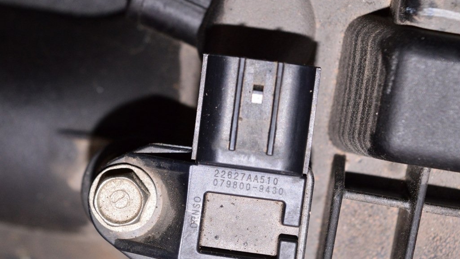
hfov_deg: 24.6
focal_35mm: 87
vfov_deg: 14.0
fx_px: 1055
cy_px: 132
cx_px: 230
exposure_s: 1/125
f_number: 8
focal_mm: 55
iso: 1600
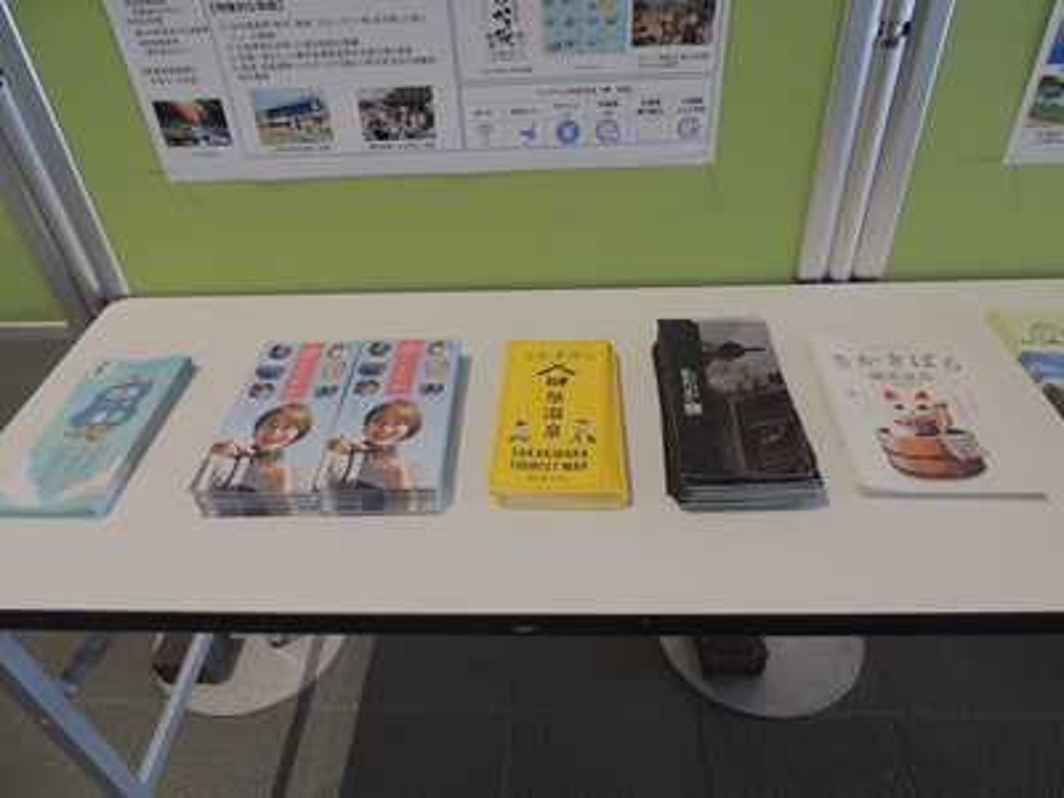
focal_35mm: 24
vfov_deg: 56.8
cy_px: 399
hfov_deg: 71.6
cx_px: 532
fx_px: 738
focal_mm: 4.3
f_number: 3
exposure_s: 1/30
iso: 280
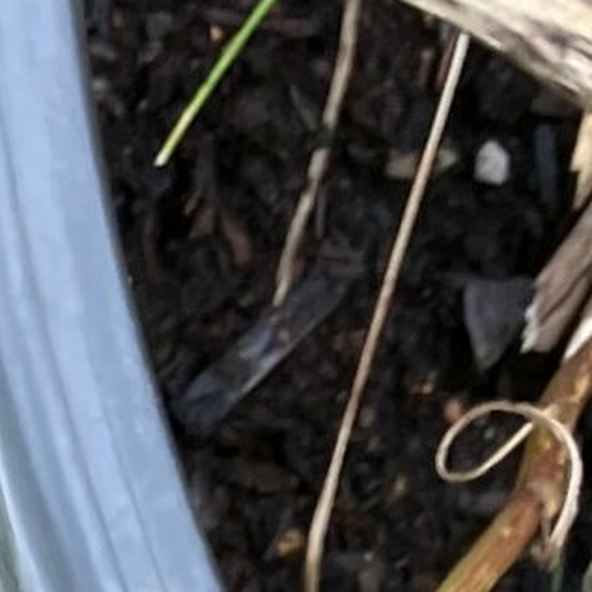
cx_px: -678
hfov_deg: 8.2
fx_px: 3870
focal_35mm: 200
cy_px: 1625
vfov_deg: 7.8
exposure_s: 1/121
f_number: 1.8
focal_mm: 3.99
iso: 32
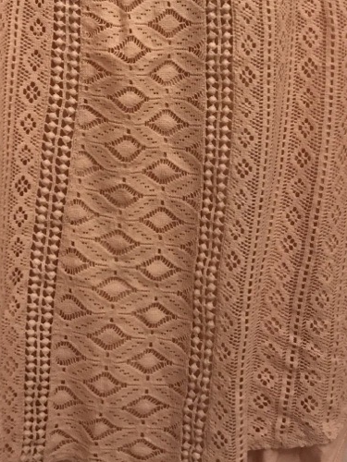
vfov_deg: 33.6
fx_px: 748
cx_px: 188
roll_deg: -1.3
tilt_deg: -6.0
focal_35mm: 56
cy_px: 107
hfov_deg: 26.1
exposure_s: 1/8
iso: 80
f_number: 1.8
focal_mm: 3.99
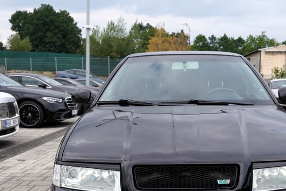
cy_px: 148
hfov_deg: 39.9
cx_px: 186
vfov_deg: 27.1
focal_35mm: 49
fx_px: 389
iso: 100
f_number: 5.6
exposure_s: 1/125
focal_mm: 29
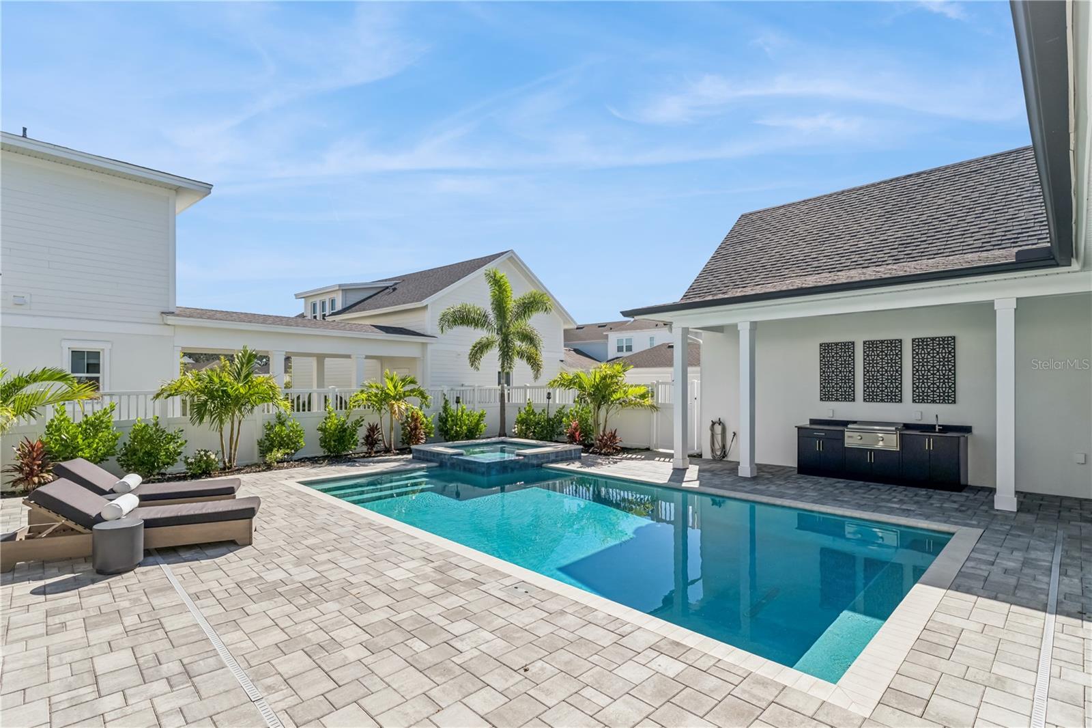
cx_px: 546
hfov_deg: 93.5
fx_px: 514
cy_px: 364
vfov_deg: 70.6
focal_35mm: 17
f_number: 3.5
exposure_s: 1/4000
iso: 160
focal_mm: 11.3
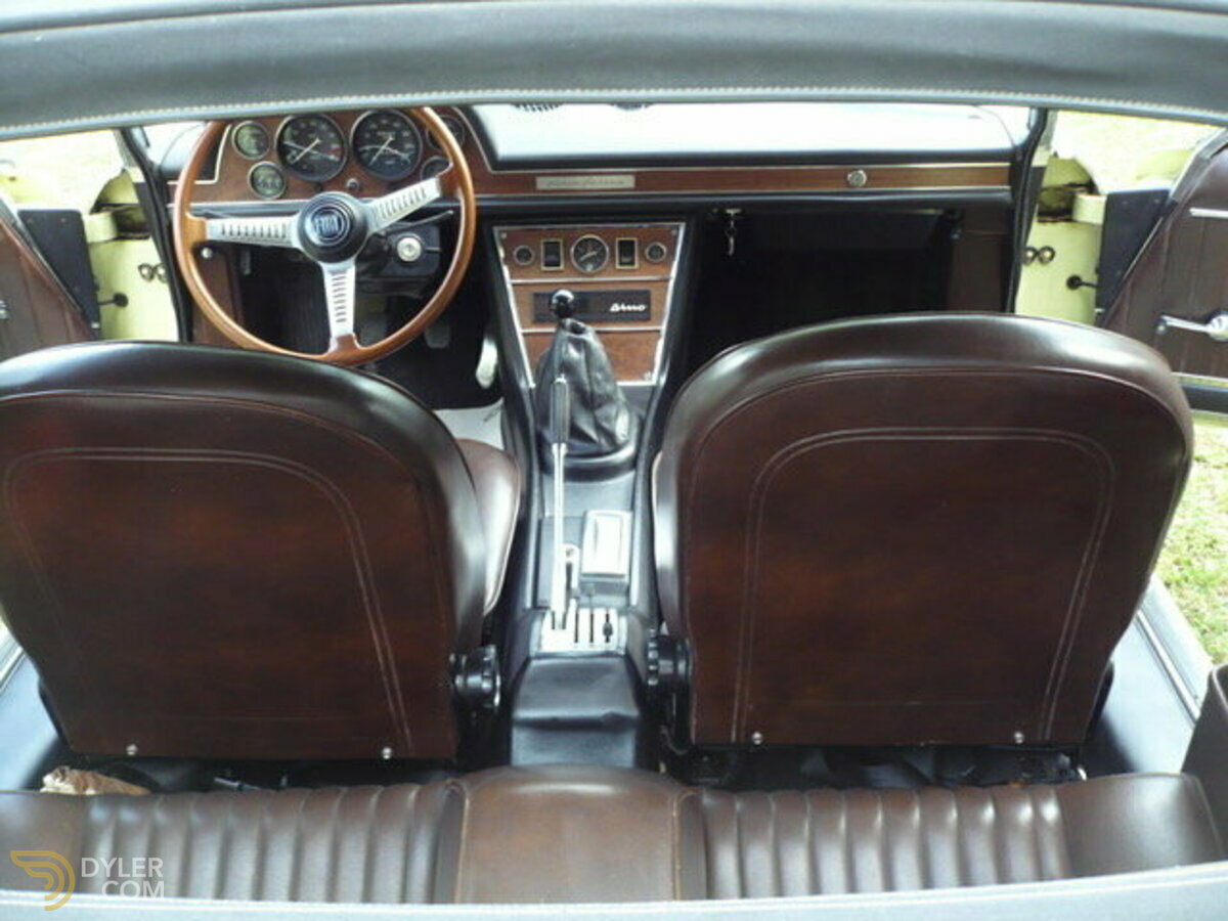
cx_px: 614
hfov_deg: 52.6
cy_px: 460
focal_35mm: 35
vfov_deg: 40.7
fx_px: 1242
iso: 125
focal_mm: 5.8
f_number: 2.8
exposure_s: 1/30
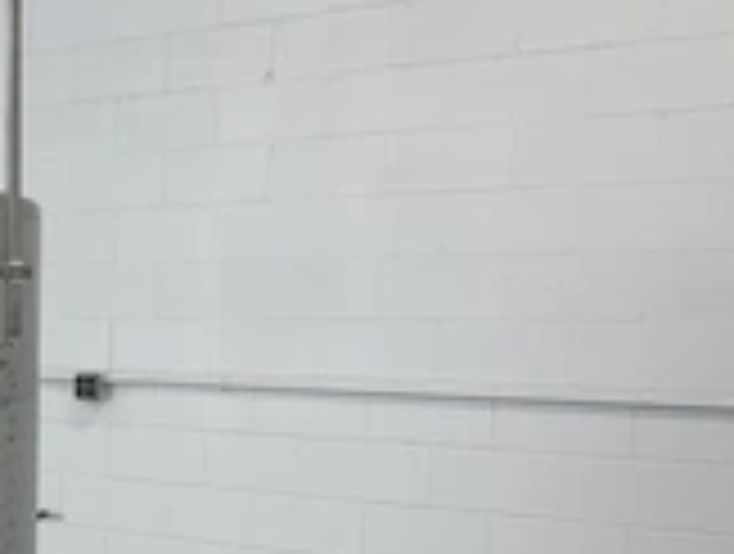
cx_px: -158
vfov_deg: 20.4
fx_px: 1509
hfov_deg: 24.6
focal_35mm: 71
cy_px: 482
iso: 32
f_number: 1.8
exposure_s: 1/122
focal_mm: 3
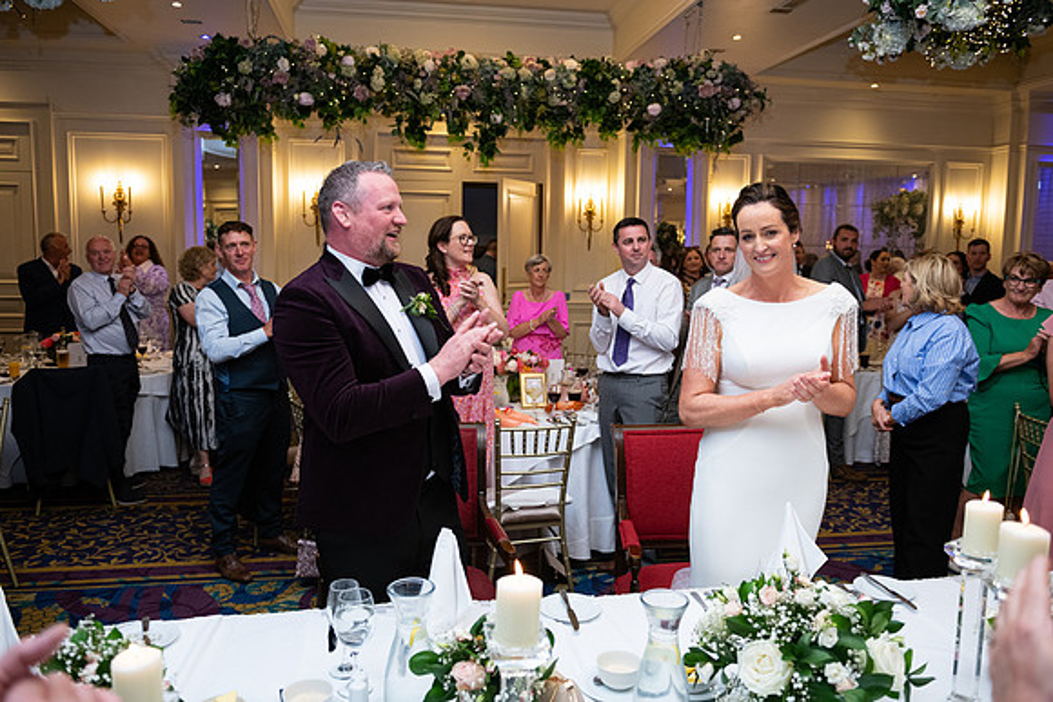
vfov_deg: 46.4
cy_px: 351
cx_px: 526
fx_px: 819
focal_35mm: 28
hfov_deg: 65.5
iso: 800
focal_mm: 28
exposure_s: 1/160
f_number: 3.5
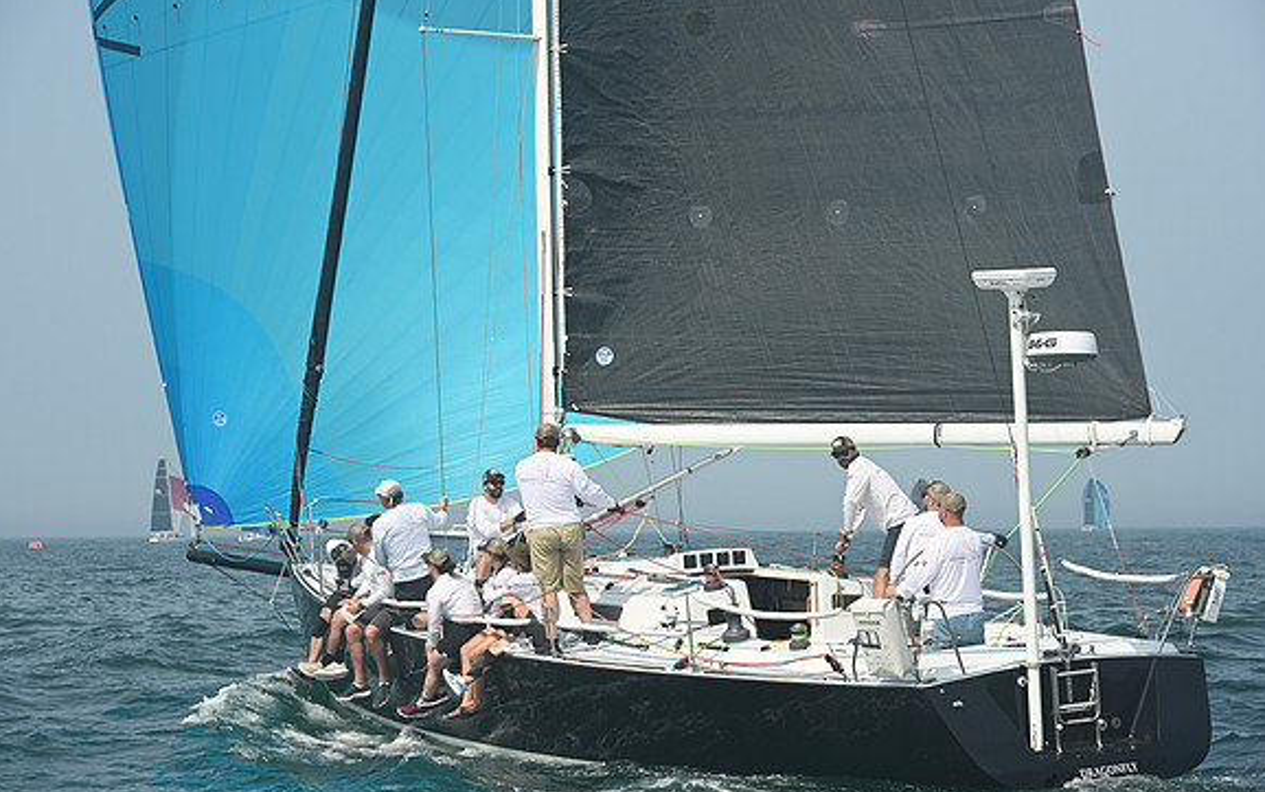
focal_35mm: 123
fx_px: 4242
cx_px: 634
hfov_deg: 17.0
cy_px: 381
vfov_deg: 10.7
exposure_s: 1/1250
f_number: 8
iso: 320
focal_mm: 120
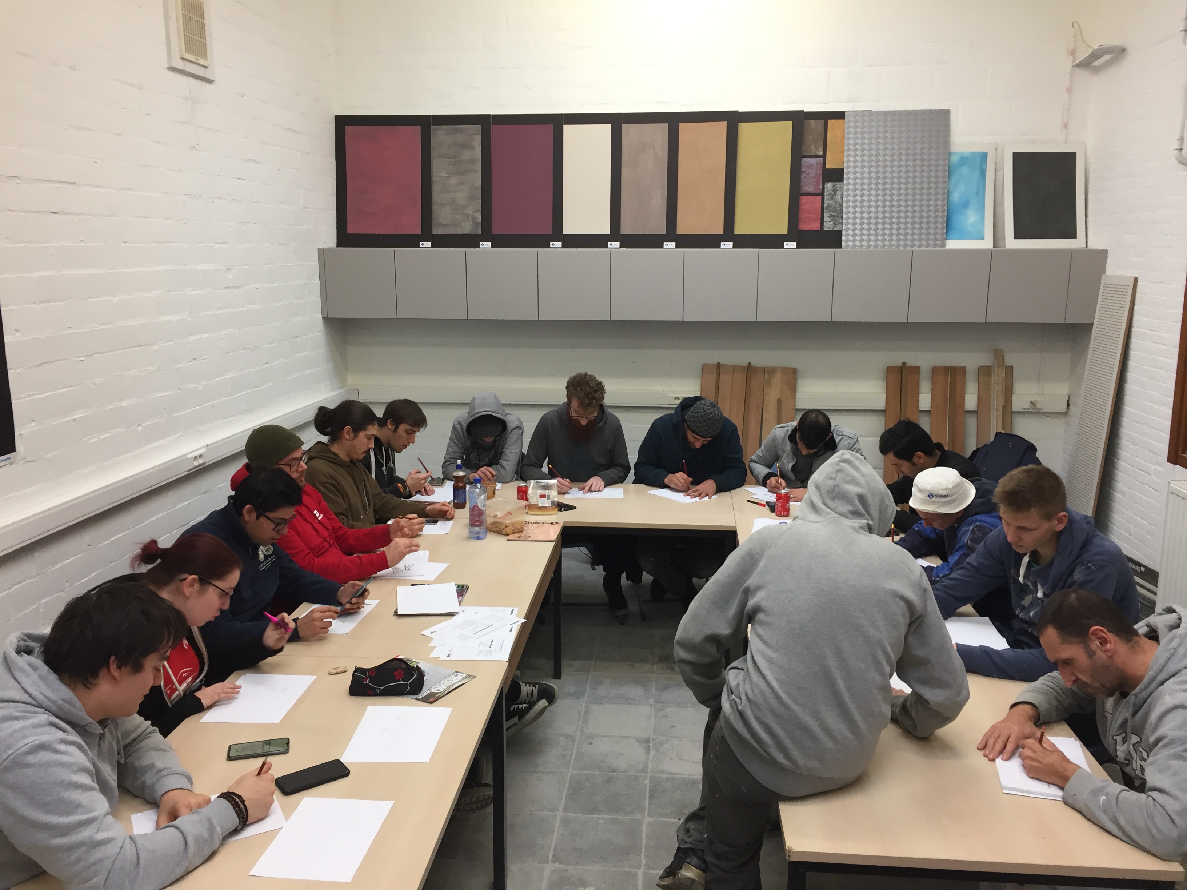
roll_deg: -0.9
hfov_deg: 61.7
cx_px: 594
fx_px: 994
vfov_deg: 48.2
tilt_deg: -11.5
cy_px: 445
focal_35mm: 29
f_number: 2.2
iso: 40
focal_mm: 4.15
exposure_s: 1/33
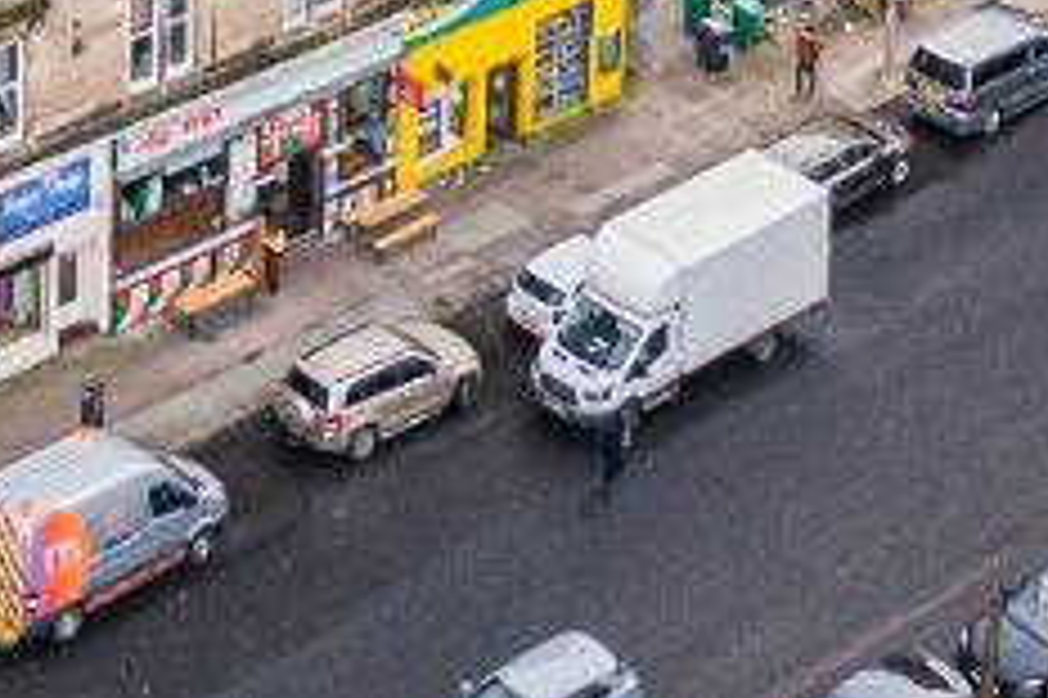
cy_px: -831
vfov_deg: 10.1
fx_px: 3578
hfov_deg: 16.3
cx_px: -27
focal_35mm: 123
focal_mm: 10.26
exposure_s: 1/50
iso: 200
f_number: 2.8
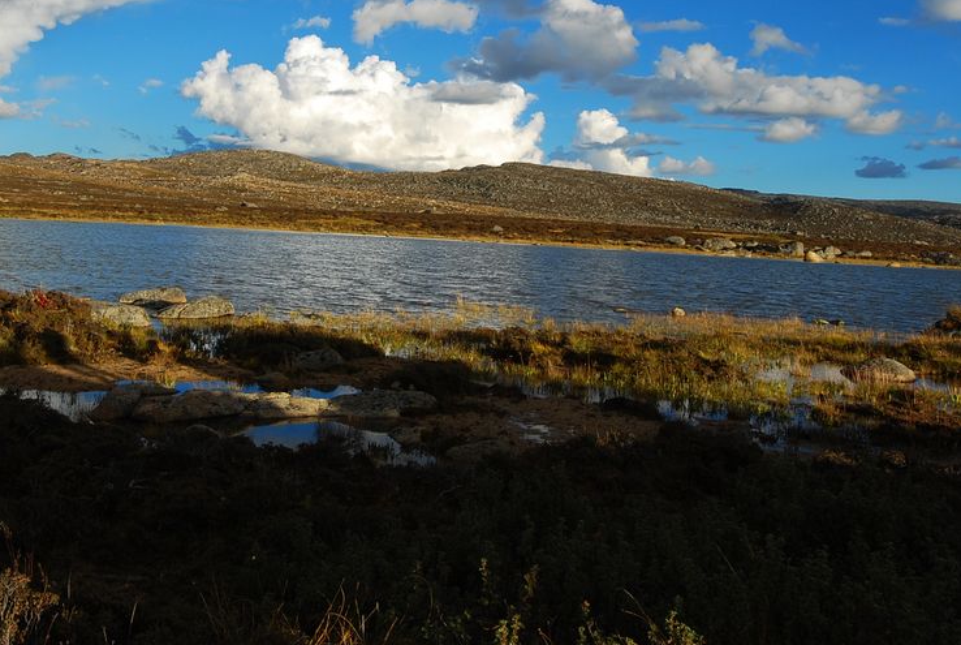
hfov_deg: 49.2
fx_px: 1043
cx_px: 384
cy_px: 169
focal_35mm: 39
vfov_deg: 33.7
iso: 100
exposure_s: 1/125
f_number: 10
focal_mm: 16
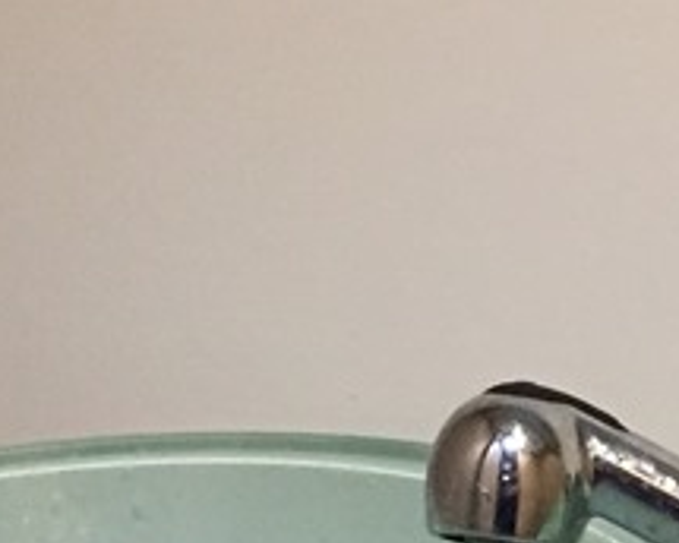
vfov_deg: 11.4
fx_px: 2713
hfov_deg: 14.0
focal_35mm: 135
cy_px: 474
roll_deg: -0.5
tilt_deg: -21.3
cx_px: 742
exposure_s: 1/17
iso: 320
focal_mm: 4.15
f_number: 2.2
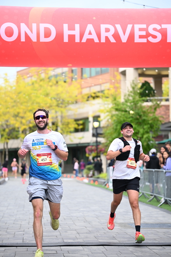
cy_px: 128
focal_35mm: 93
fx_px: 662
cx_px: 86
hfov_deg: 14.7
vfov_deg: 21.9
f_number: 2.8
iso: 1000
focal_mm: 93
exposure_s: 1/2000
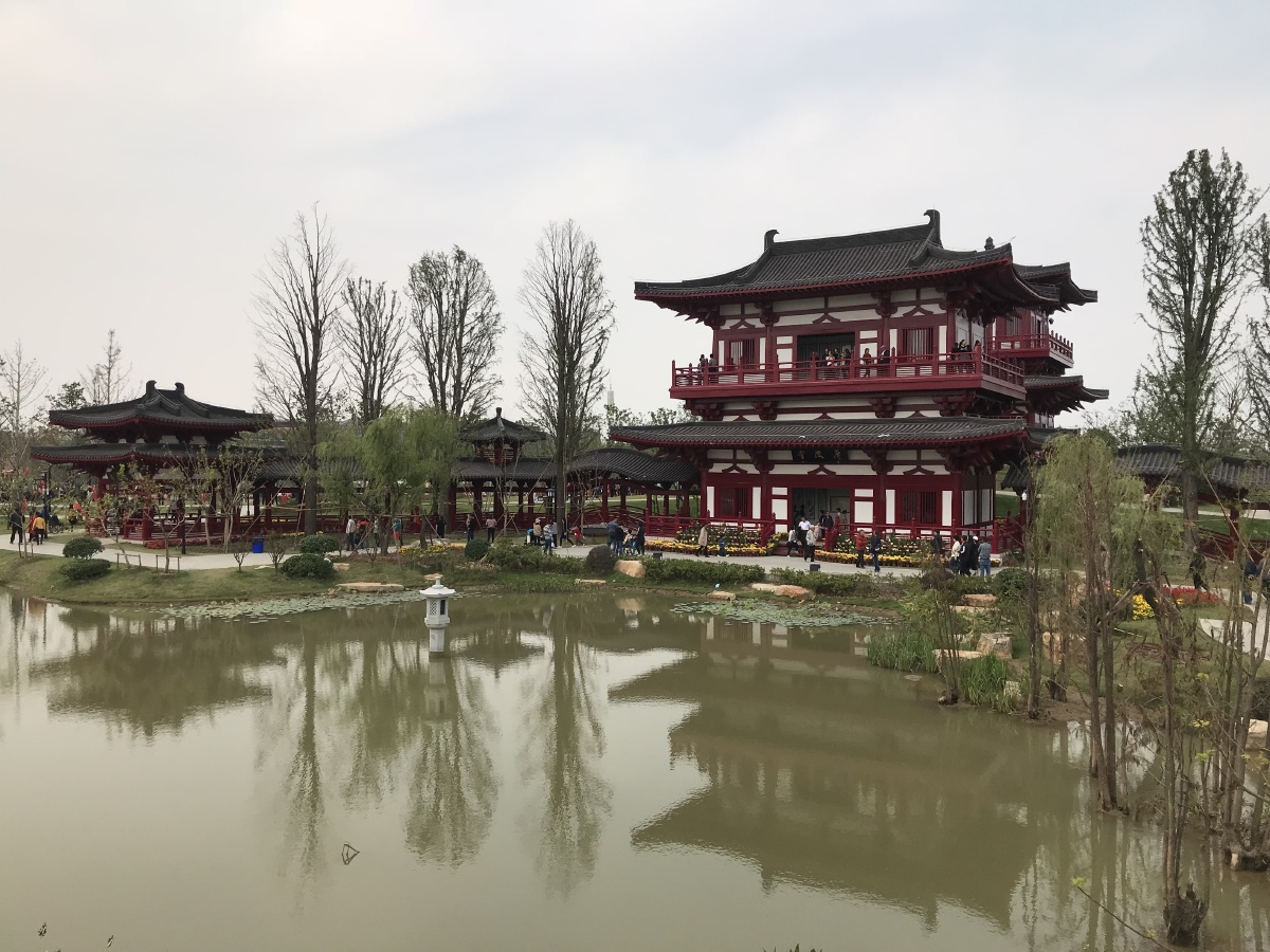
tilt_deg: +0.8
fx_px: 1027
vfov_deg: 49.7
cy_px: 476
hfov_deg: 63.4
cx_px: 635
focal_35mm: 28
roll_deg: -1.6
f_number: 1.8
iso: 20
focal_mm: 3.99
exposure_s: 1/1681
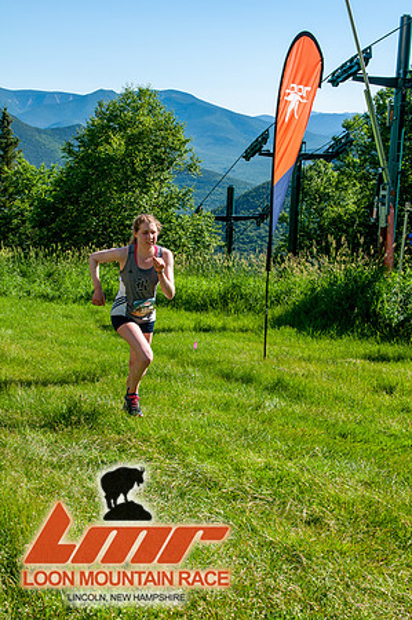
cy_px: 310
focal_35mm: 51
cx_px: 206
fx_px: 877
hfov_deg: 26.4
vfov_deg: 38.9
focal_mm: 34
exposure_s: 1/400
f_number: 8
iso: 200
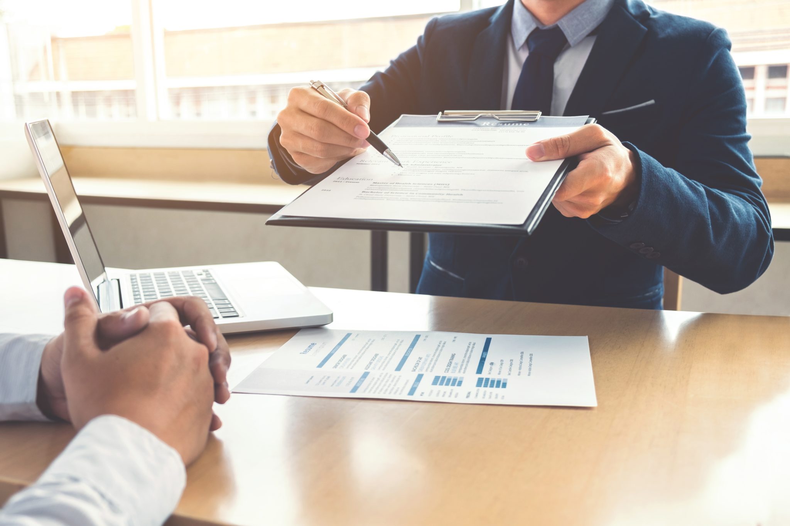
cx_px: 395
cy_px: 263
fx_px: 790
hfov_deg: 53.1
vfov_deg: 36.9
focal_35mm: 36
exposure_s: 1/250
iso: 400
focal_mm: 24.3
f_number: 3.2
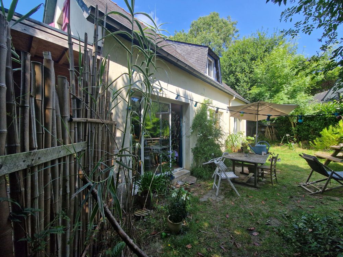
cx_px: 172
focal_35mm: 13
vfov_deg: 89.9
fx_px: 129
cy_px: 128
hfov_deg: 106.2
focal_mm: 2.2
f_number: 2.2
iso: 50
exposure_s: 1/1040
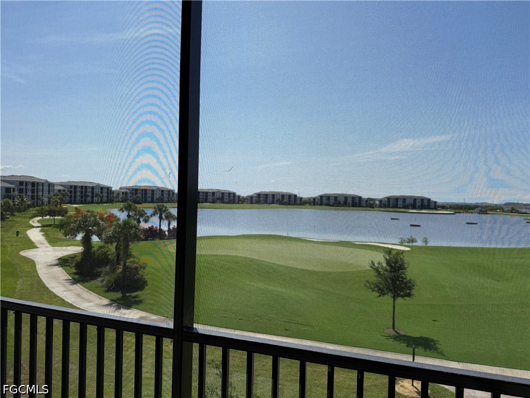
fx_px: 367
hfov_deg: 71.6
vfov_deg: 56.8
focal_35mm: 24
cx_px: 265
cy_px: 199
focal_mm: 6.76
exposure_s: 1/4975
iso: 80
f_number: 1.78
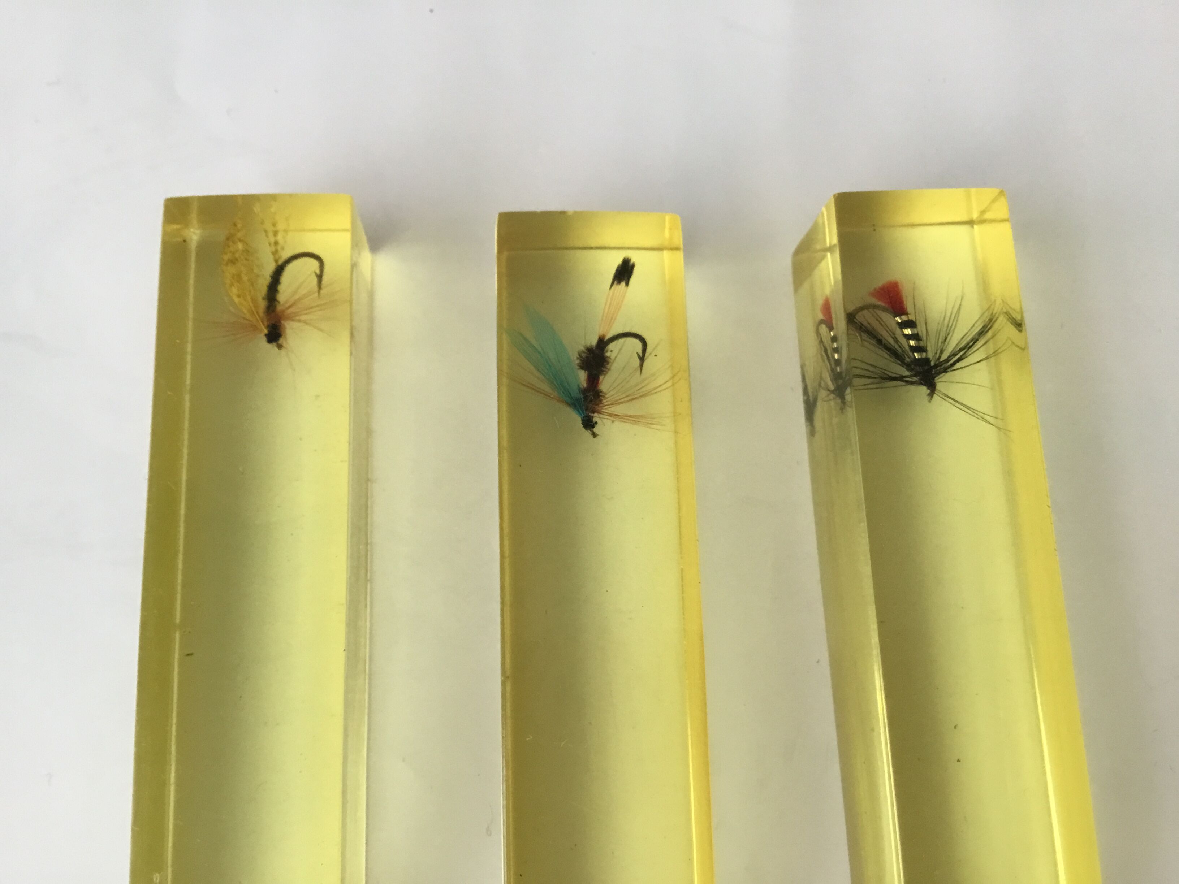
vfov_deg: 45.4
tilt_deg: -76.5
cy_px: 442
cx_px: 590
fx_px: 1056
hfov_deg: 58.4
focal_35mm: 31
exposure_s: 1/33
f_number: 2.4
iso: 100
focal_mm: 3.3
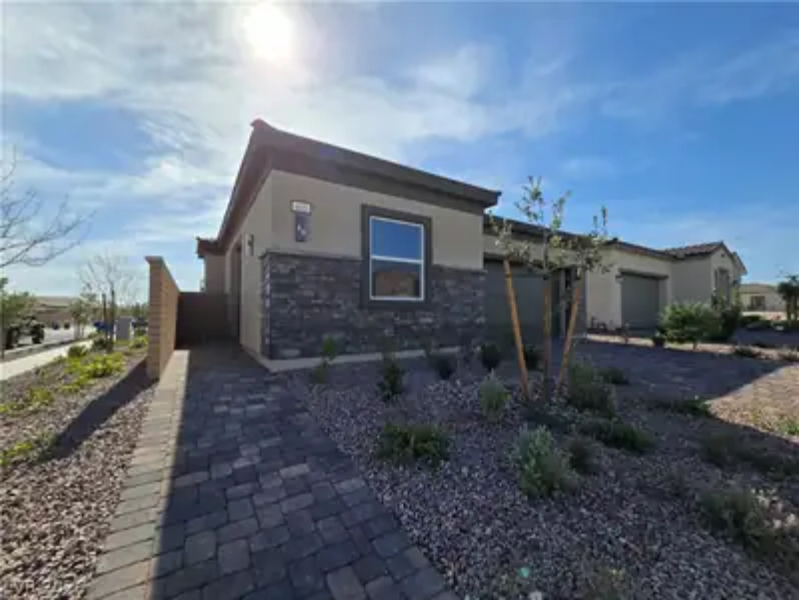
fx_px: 300
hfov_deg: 106.2
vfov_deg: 89.9
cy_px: 300
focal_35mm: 13
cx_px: 400
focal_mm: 2.2
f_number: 2.2
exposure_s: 1/3042
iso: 50
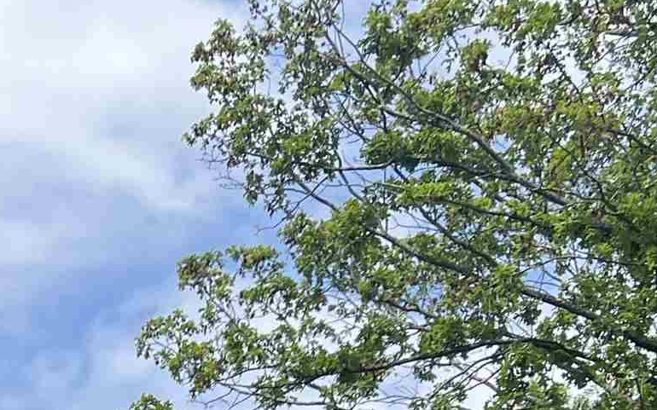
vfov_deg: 10.6
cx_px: -91
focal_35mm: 110
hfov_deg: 18.2
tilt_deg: +13.3
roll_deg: -0.2
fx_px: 1969
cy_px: 892
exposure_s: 1/3257
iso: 50
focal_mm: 5.7
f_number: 1.5
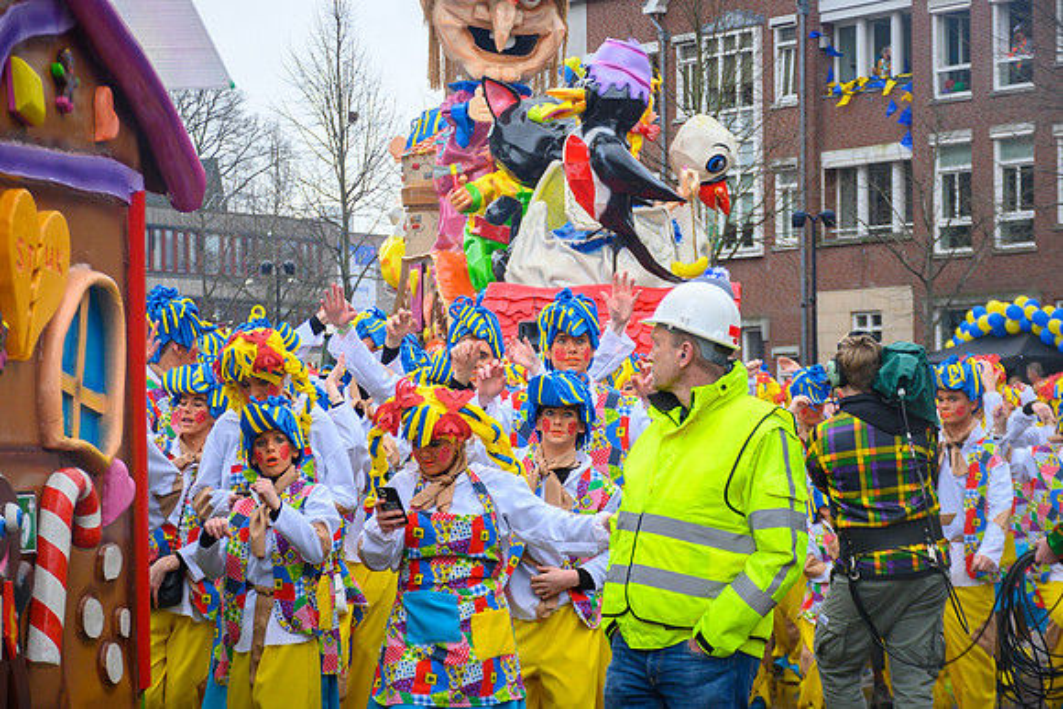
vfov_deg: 13.8
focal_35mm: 99
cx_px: 532
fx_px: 2924
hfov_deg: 20.6
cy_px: 354
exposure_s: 1/250
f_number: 5
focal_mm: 66
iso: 400
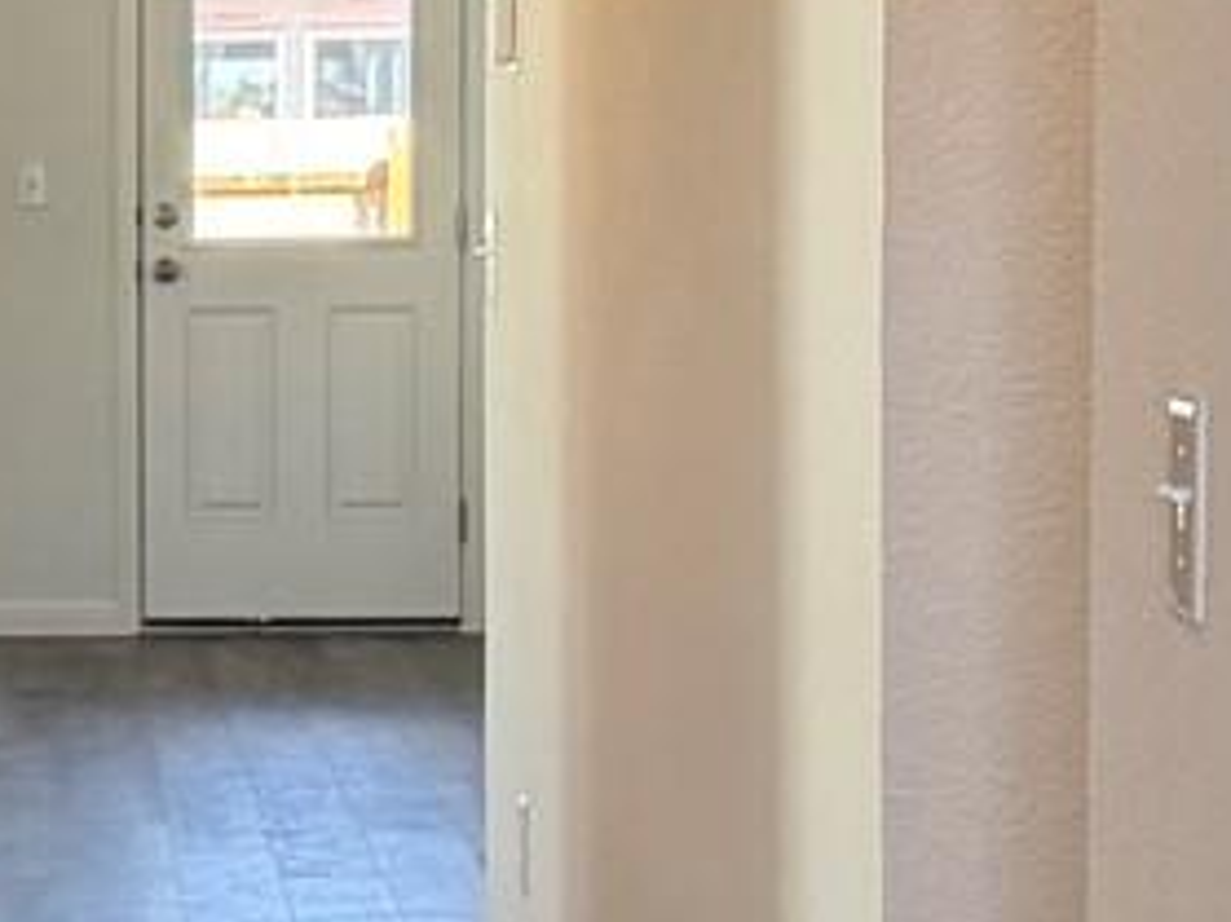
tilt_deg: -3.8
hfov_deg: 10.8
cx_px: -693
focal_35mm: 176
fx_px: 6256
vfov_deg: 8.4
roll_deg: +1.0
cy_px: 507
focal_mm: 6.76
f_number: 1.78
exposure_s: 1/225
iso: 160
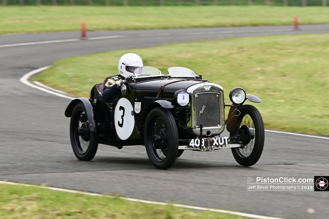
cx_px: 164
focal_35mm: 145
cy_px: 110
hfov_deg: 14.2
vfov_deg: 9.4
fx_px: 1324
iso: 100
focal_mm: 145
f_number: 4
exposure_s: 1/200
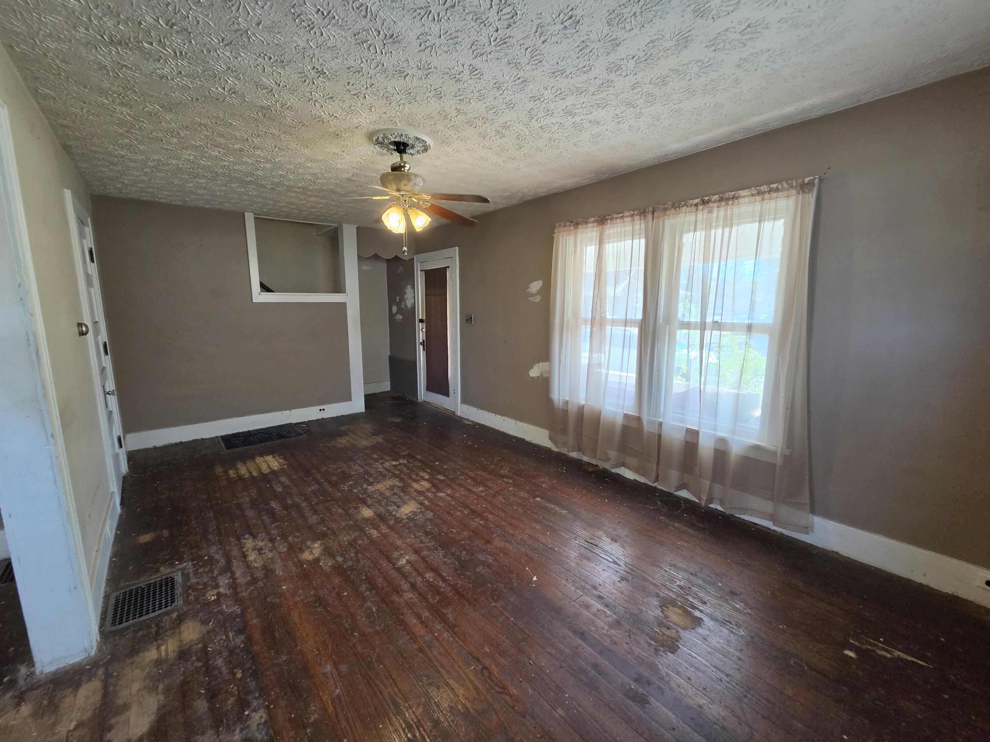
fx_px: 372
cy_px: 371
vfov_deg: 89.9
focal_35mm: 13
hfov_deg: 106.2
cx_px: 495
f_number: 2.2
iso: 400
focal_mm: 2.2
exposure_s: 1/120
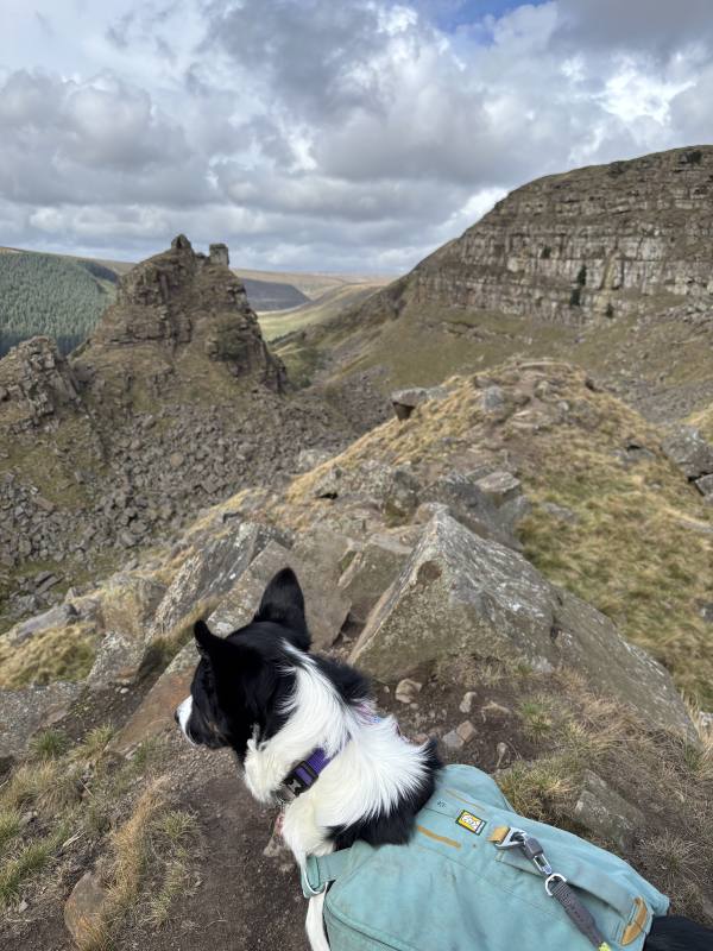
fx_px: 714
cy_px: 476
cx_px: 356
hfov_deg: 53.1
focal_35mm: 26
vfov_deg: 67.3
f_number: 1.6
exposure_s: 1/2342
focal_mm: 5.96
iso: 50
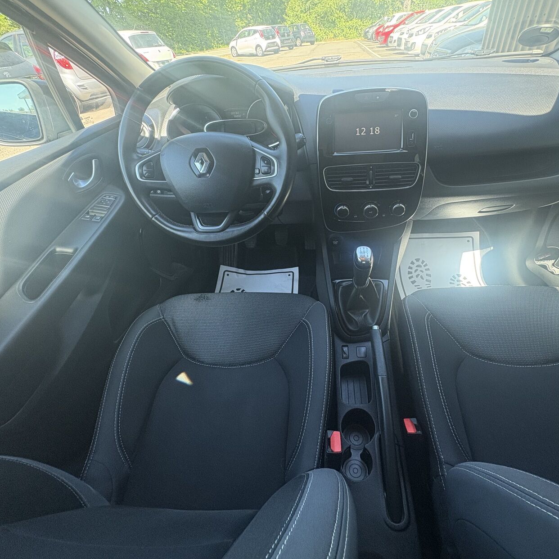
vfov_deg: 84.0
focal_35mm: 17
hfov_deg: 83.8
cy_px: 272
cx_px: 305
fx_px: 311
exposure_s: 1/99
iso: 200
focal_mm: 2.22
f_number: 2.2
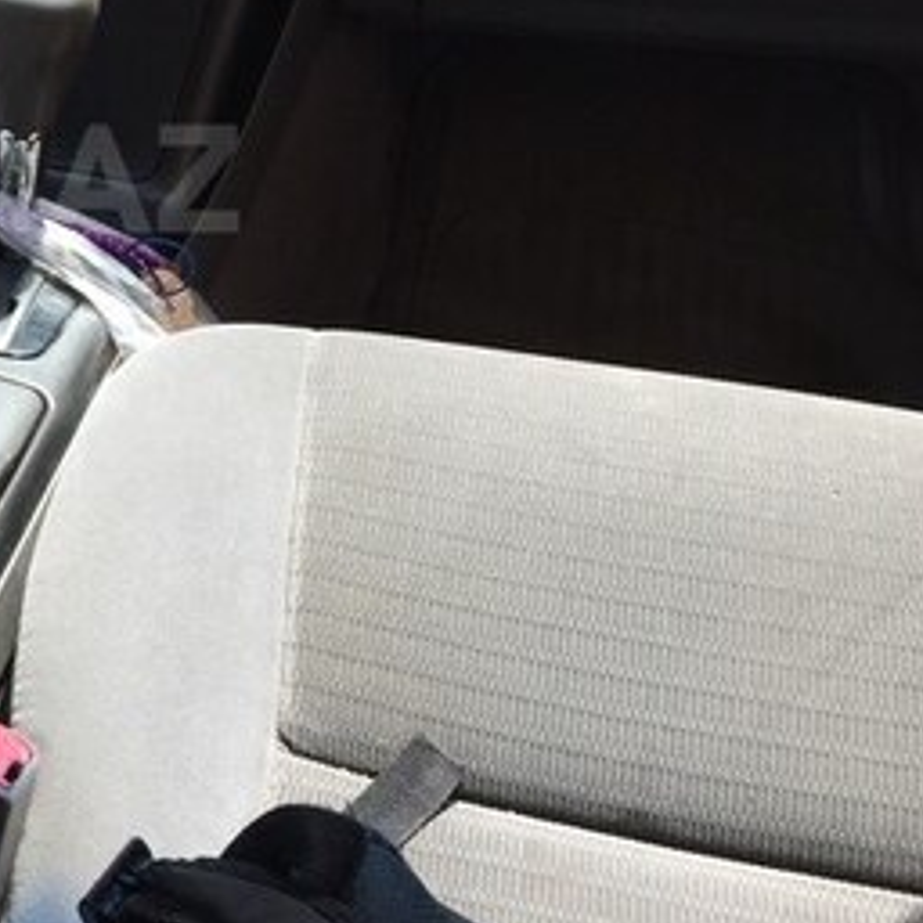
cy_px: 178
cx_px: -130
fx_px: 1991
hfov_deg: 24.1
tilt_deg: -29.0
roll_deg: +0.7
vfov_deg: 25.6
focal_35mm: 66
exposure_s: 1/275
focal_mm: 4.15
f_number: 2.2
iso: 32
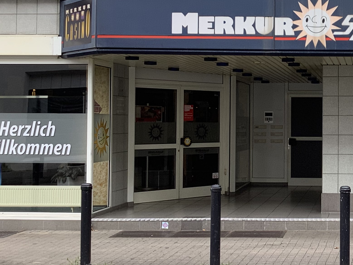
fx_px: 663
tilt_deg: +2.5
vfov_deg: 22.6
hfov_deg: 28.3
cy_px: 105
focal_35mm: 65
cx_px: 341
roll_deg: +0.5
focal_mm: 3.3
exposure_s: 1/100
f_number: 2.4
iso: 32
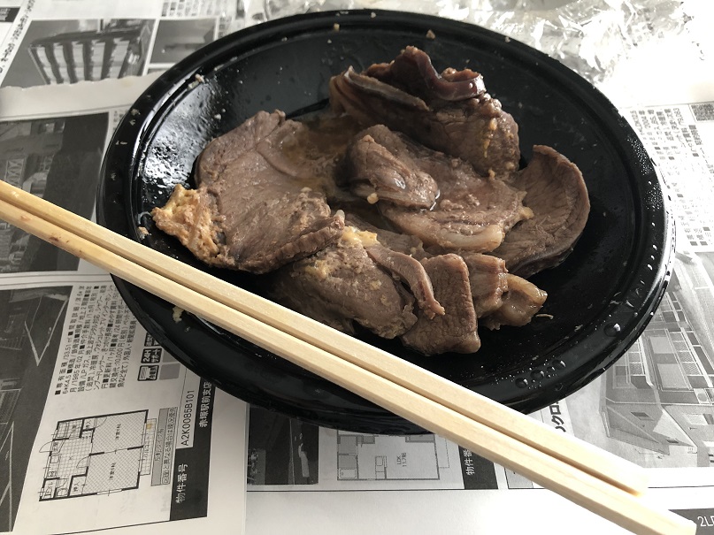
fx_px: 577
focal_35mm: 28
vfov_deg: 49.7
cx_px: 357
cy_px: 268
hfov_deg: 63.5
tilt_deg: -52.4
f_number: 1.8
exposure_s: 1/15
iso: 64
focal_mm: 3.99
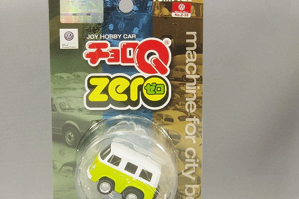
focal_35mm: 110
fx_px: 914
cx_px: 126
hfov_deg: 18.6
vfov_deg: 12.5
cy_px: 110
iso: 400
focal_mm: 55
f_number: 32
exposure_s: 1
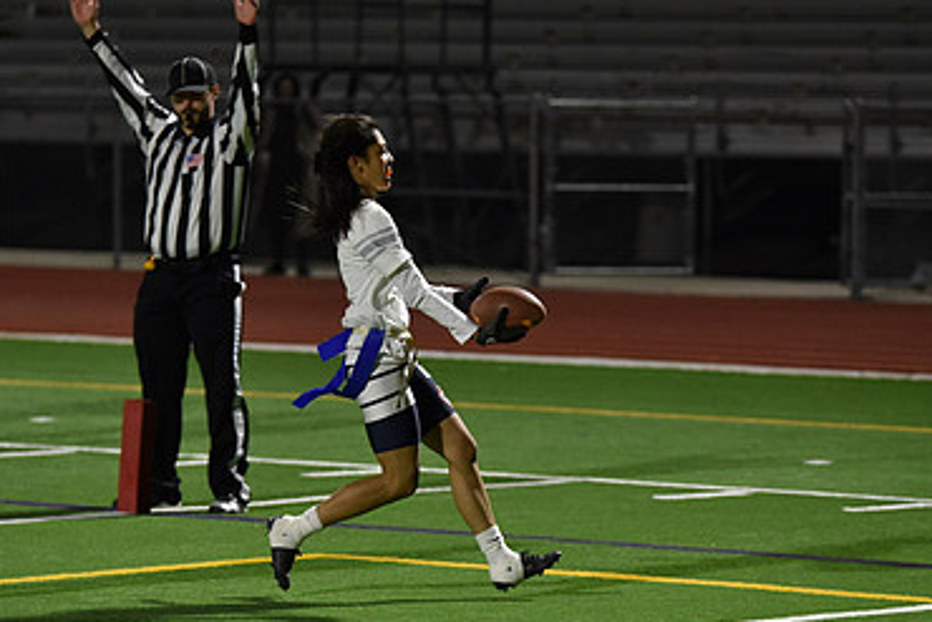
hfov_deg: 8.5
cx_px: 423
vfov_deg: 5.7
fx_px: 6293
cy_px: 251
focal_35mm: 243
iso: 4000
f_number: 2.8
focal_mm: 155
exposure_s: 1/640
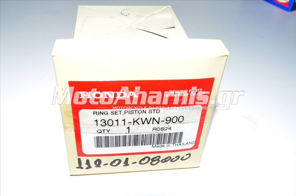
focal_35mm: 36
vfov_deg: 36.7
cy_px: 98
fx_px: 295
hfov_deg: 53.2
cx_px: 148
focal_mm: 24
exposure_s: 1/160
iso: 160
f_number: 14
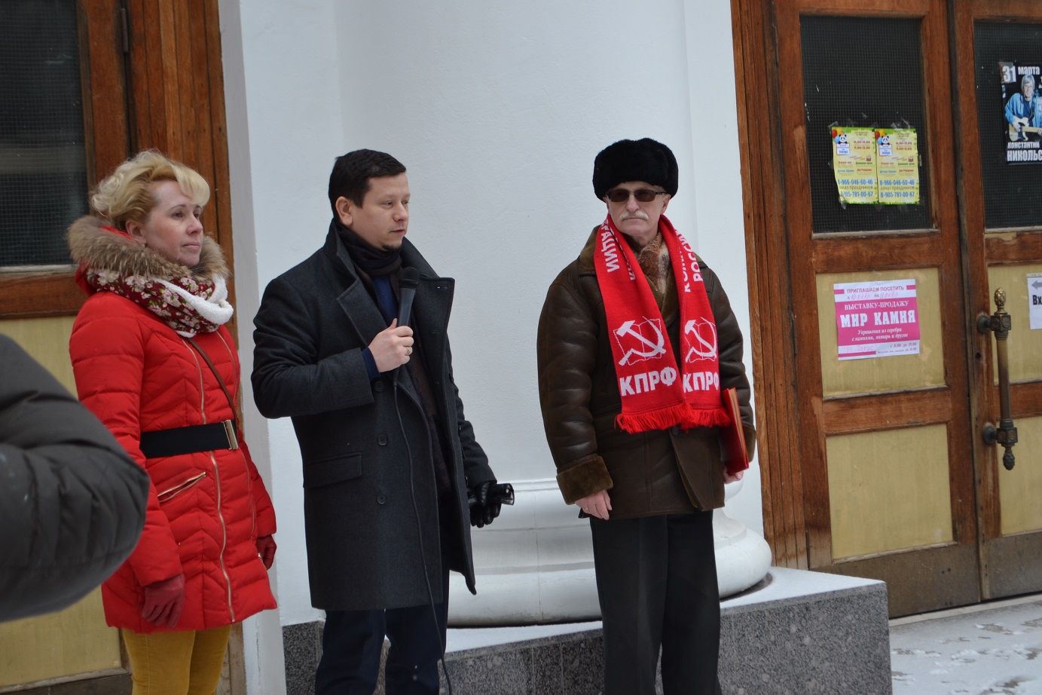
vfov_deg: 21.6
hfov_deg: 31.9
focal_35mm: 63
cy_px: 348
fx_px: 1823
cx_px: 521
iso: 200
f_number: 5.6
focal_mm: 42
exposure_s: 1/125
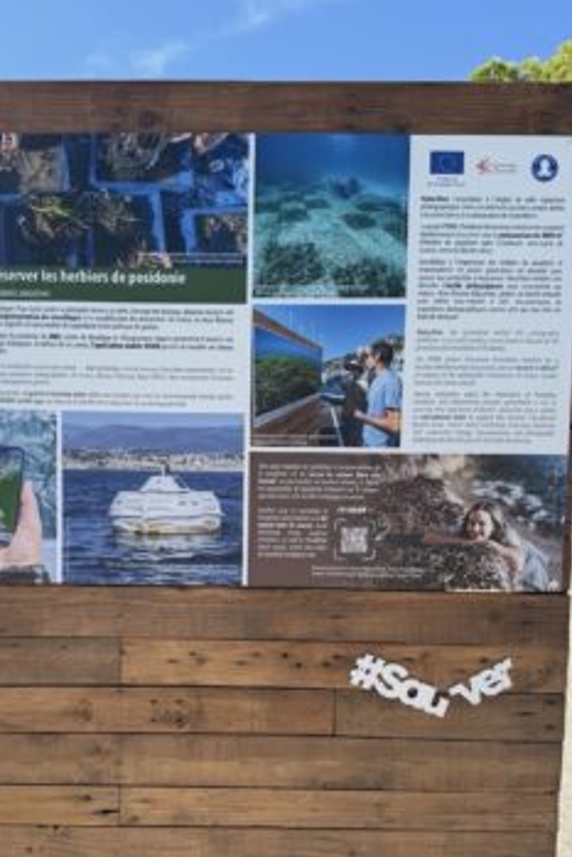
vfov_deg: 61.4
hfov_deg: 43.4
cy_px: 511
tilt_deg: -3.0
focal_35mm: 30
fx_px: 714
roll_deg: +0.0
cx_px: 222
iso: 80
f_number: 1.78
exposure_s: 1/2232
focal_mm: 6.76
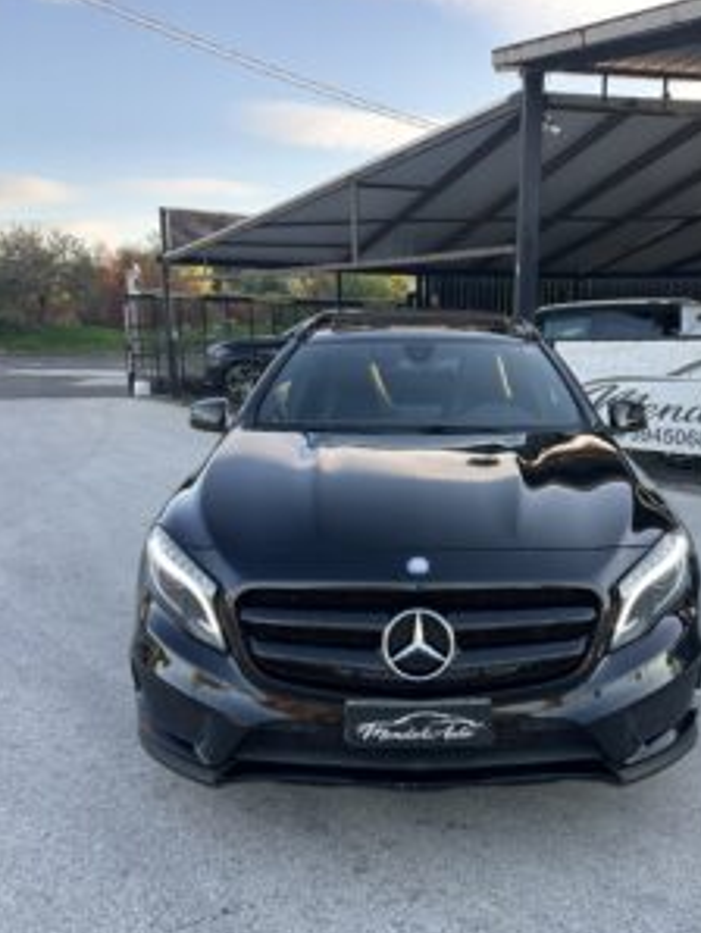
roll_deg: -1.3
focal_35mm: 30
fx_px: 809
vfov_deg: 59.8
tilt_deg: -10.4
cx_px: 429
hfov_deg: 46.5
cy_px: 515
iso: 80
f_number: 1.78
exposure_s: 1/259
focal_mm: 6.86
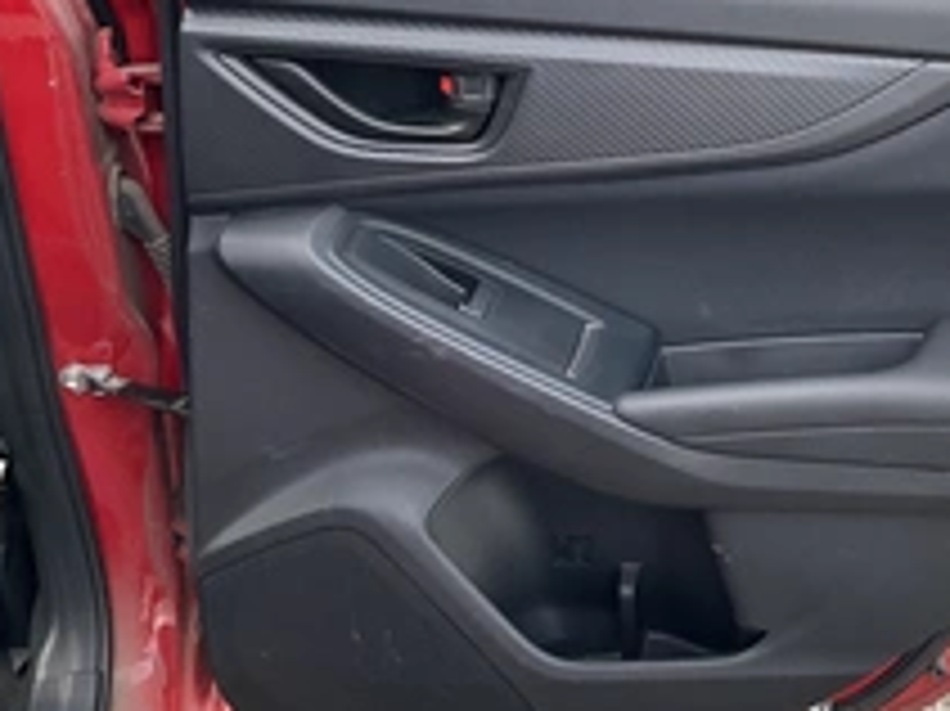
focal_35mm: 55
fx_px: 1509
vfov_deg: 26.4
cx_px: 801
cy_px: 225
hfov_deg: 33.6
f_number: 1.8
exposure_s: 1/132
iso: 16
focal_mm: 3
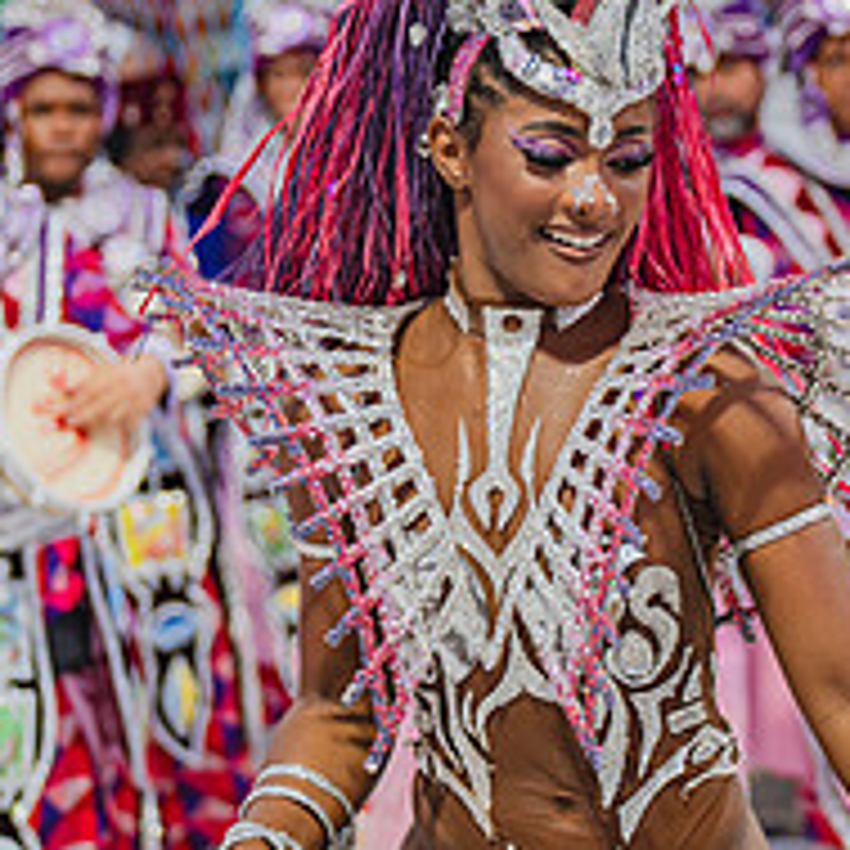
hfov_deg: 8.3
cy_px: 369
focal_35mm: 212
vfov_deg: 8.3
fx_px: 5890
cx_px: 501
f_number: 4.8
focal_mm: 105
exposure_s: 1/250
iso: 800
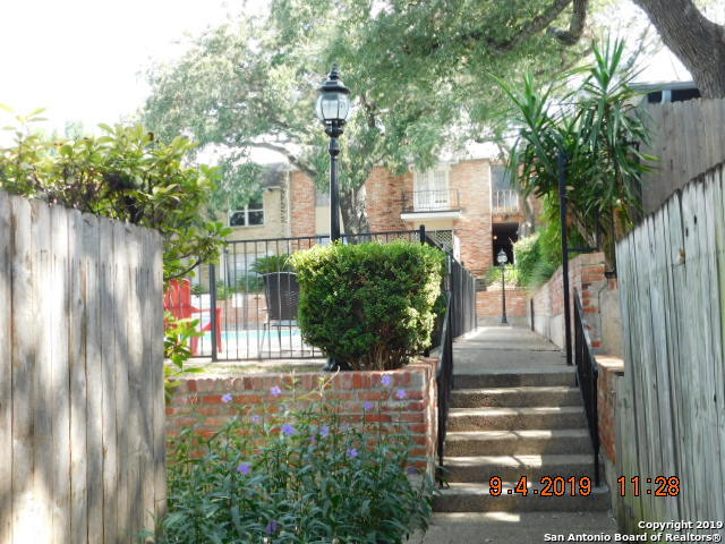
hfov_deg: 51.4
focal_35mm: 36
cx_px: 362
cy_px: 272
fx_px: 754
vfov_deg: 39.7
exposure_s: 1/100
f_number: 3.5
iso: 125
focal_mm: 6.3
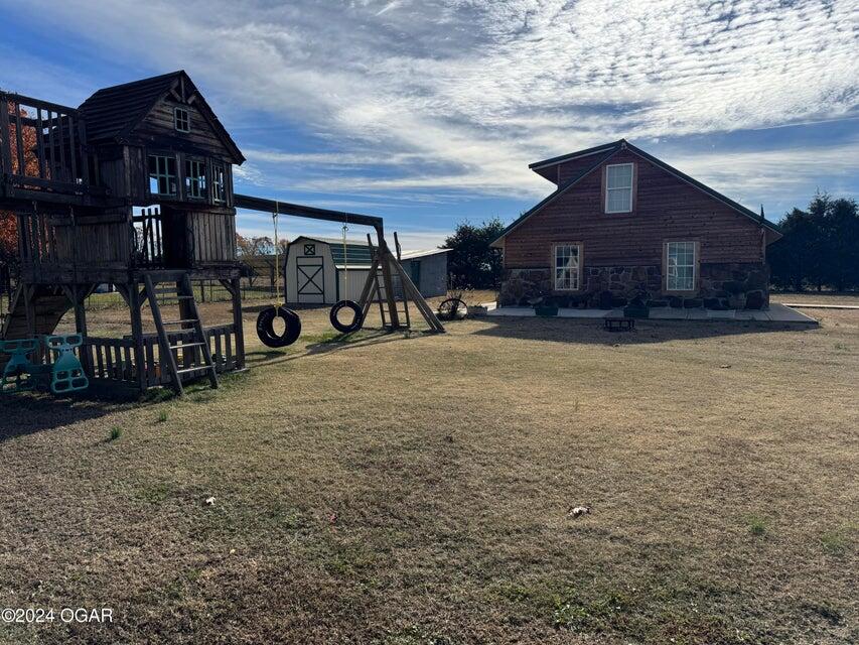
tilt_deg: -5.6
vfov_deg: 56.8
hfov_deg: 71.6
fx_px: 596
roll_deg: +0.2
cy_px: 322
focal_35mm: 24
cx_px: 430
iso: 80
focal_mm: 6.76
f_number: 1.78
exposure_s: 1/7937
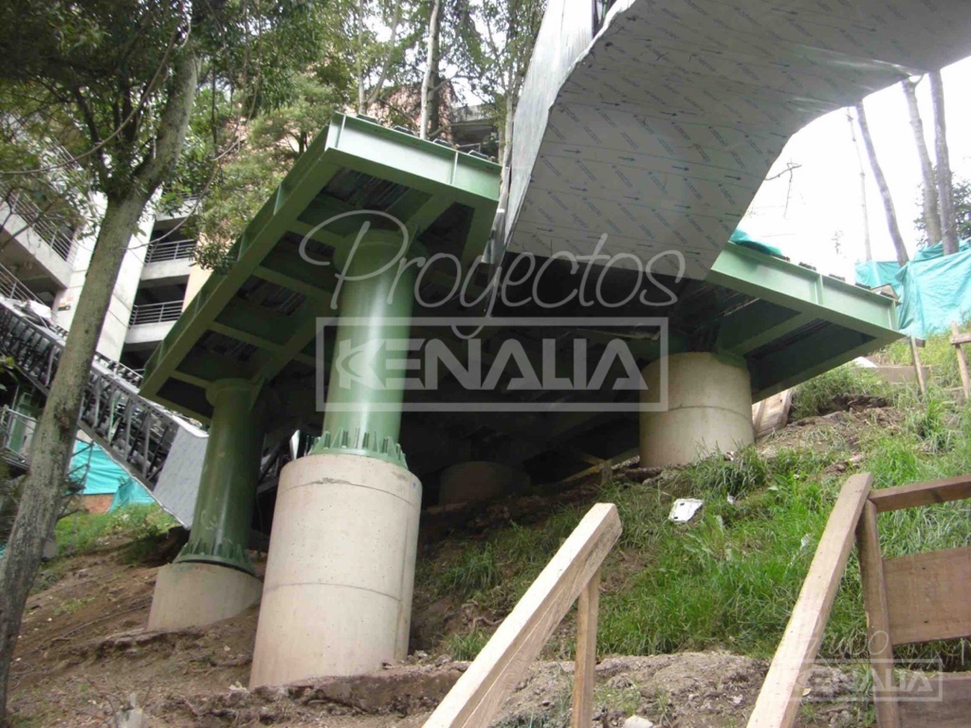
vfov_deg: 37.7
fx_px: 1066
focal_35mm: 38
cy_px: 364
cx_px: 486
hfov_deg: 49.0
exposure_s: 1/80
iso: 100
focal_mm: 6.3
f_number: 3.4
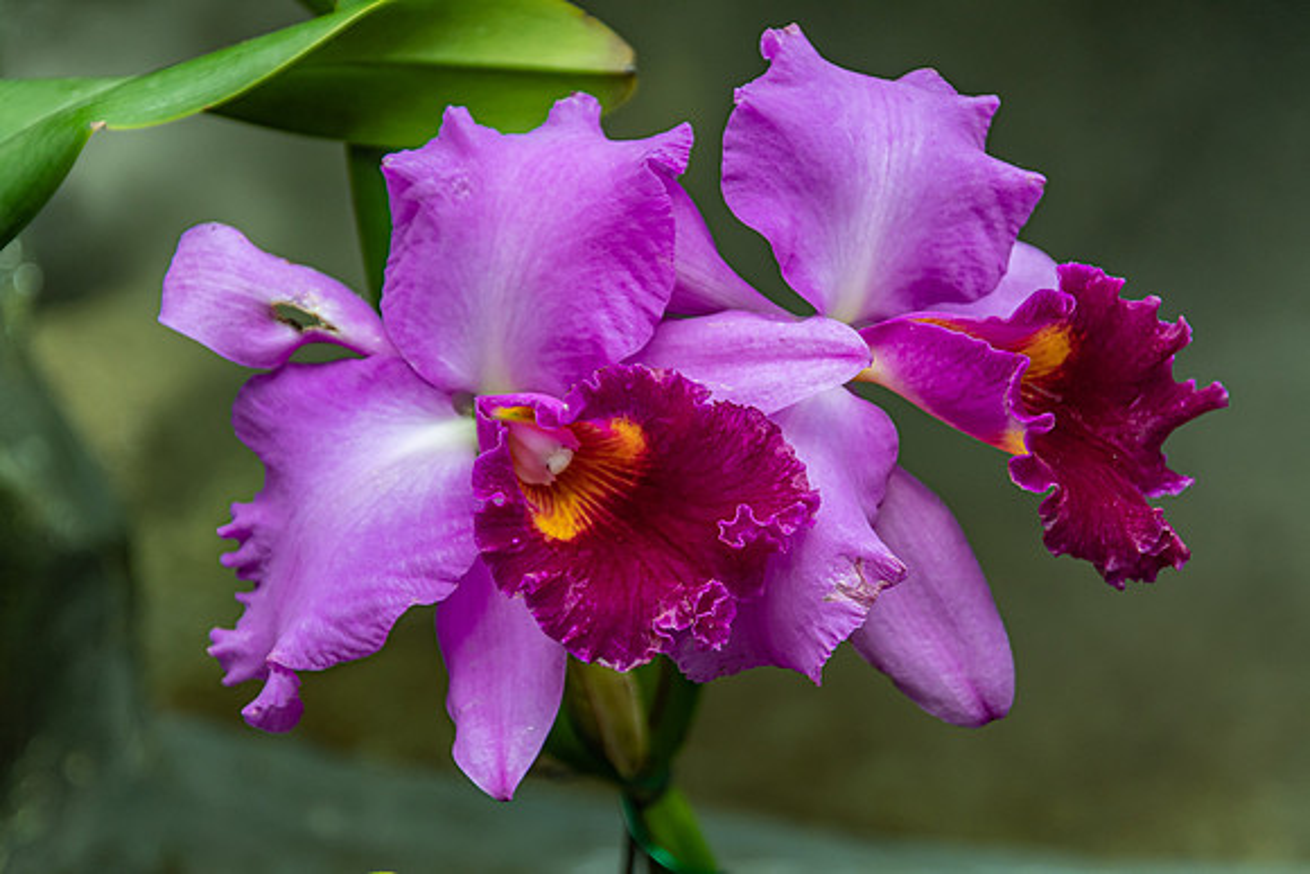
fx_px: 5459
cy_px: 437
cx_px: 655
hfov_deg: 13.7
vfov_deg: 9.2
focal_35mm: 150
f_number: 5
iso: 500
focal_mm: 100
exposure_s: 1/400
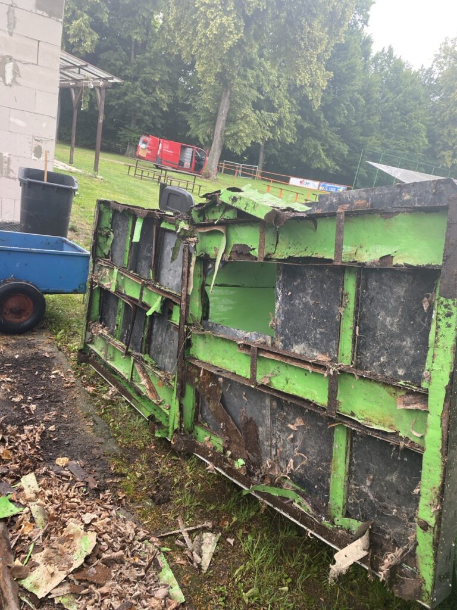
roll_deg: -10.5
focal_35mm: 26
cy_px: 305
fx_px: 458
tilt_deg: -18.4
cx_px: 228
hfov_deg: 53.1
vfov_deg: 67.3
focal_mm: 4.25
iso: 50
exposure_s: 1/122
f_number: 1.8
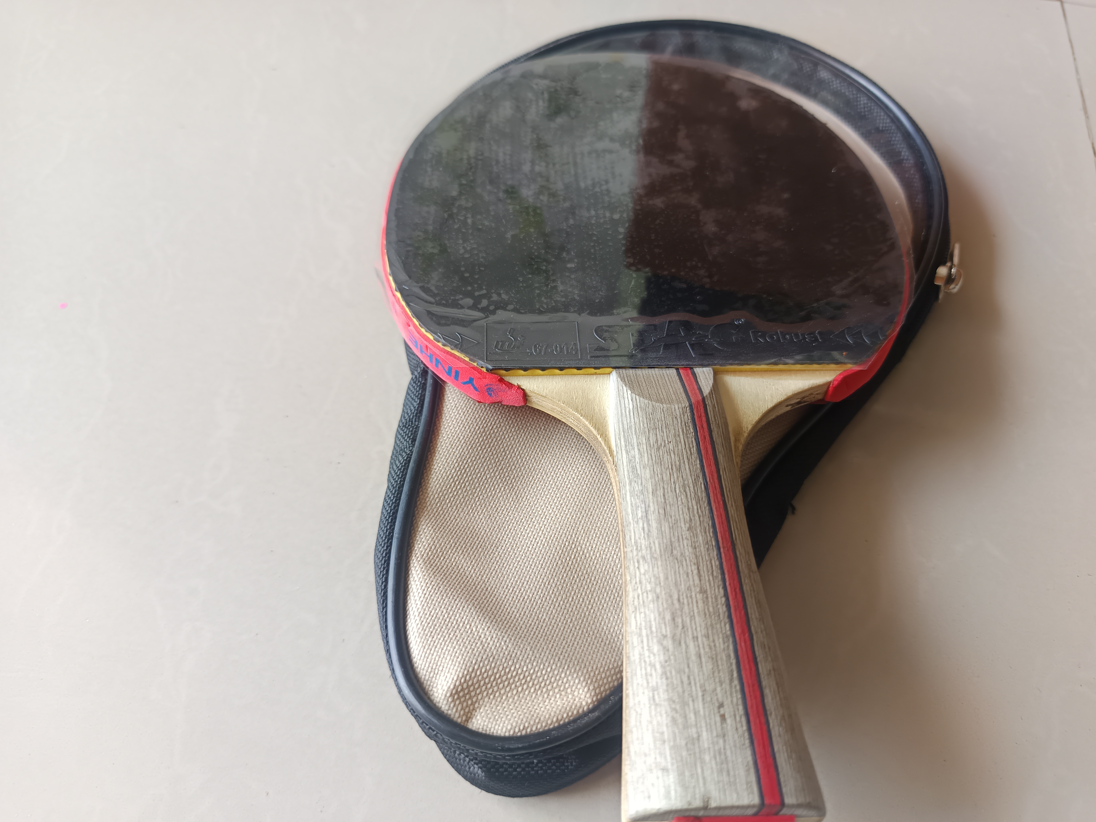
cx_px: 548
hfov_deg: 71.6
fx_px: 760
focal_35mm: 24
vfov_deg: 56.8
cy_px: 411
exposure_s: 1/50
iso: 138
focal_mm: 5.31
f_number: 1.7
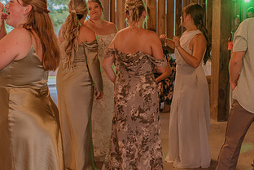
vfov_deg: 20.9
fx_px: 459
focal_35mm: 65
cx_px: 141
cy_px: 86
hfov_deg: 30.9
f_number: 2.5
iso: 640
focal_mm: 35
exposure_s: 1/200
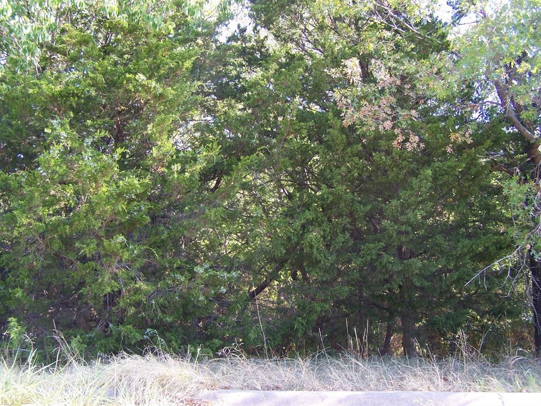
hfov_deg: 49.0
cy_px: 203
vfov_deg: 37.7
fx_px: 594
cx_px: 270
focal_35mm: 38
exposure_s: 1/80
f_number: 2.8
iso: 80
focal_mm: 6.3
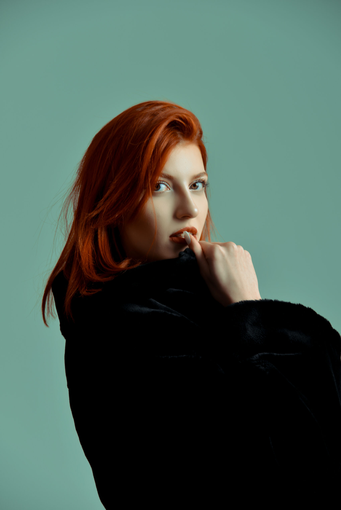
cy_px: 255
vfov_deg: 23.9
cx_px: 170
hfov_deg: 16.1
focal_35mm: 85
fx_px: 1206
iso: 100
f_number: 5
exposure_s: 1/100
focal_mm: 85
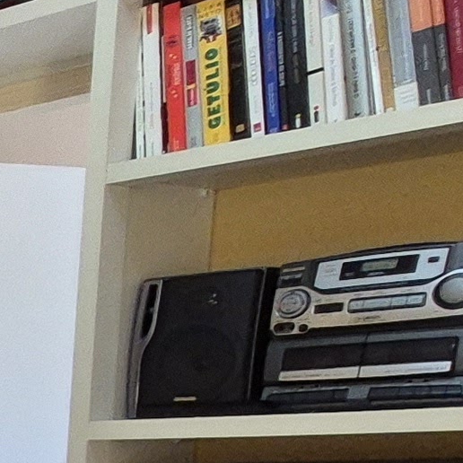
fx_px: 1347
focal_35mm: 89
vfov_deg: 17.8
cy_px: 660
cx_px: -976
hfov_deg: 11.0
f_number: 2.2
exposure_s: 1/60
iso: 320
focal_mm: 2.2
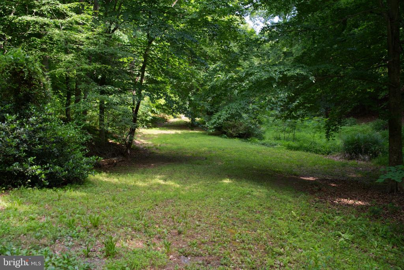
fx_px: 393
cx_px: 202
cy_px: 135
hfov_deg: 54.4
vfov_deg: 37.9
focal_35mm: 35
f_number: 4
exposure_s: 1/60
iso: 100
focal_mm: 35
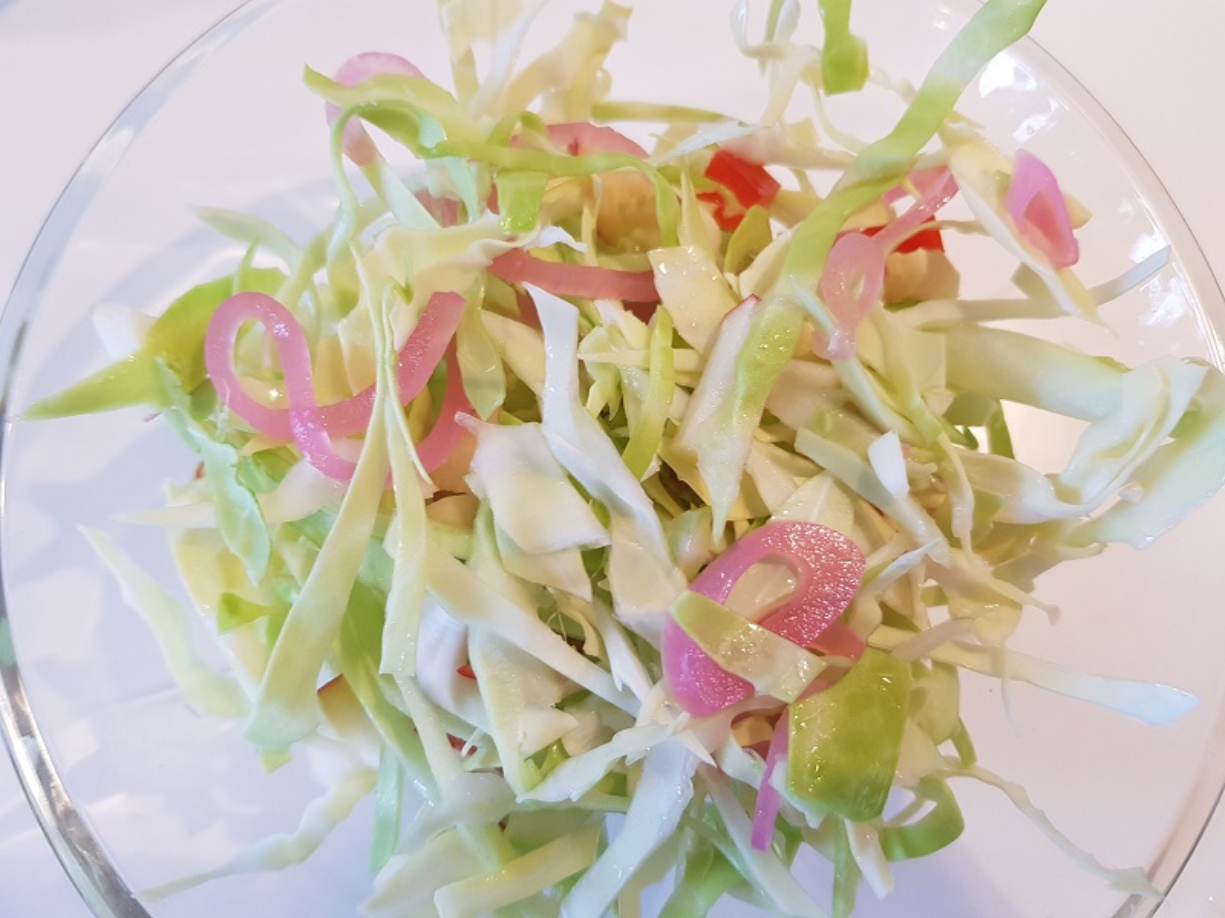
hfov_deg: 67.3
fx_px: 920
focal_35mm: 26
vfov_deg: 53.1
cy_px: 459
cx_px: 612
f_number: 1.7
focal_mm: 4.2
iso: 80
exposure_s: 1/50
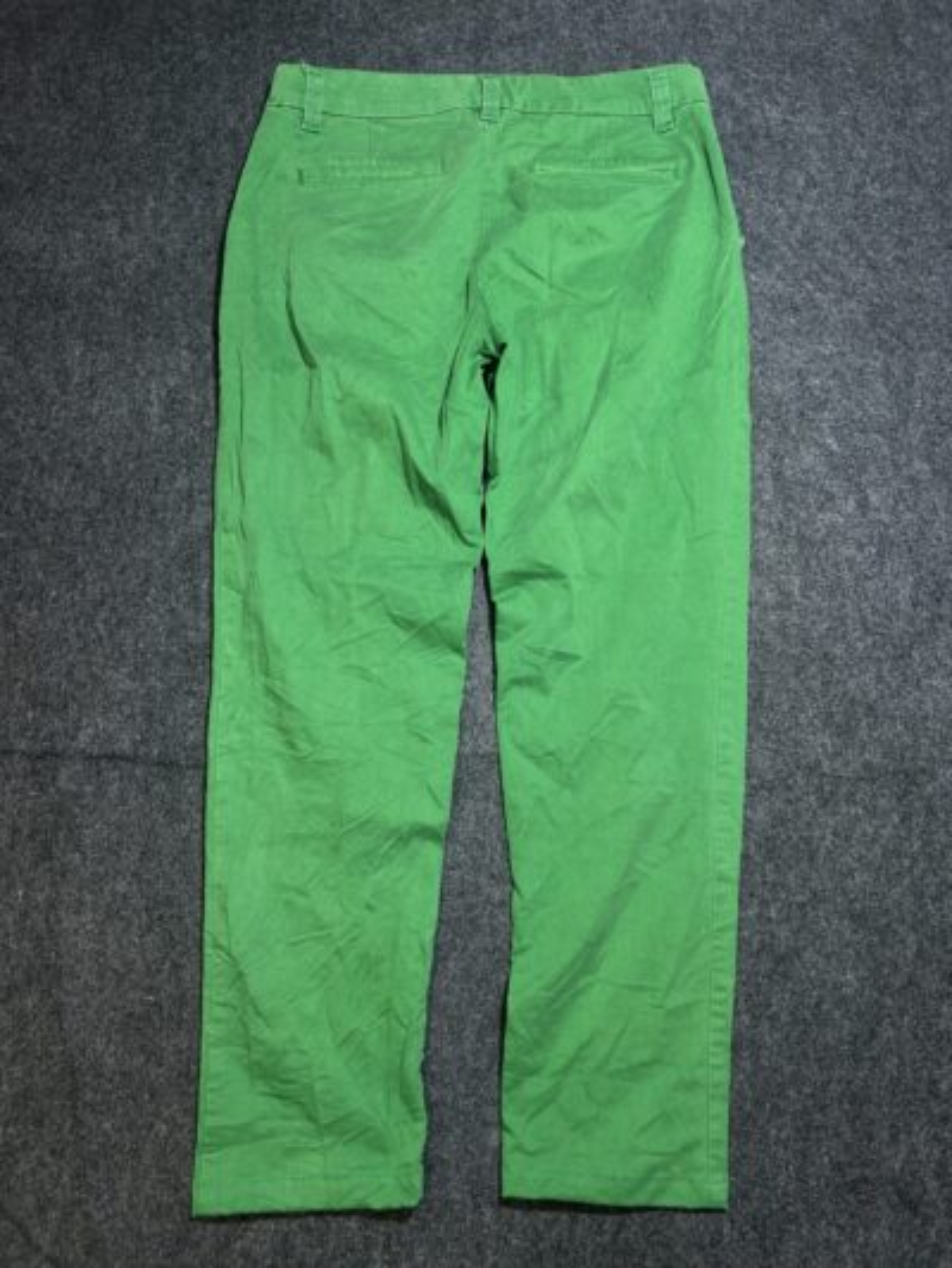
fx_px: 953
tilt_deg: -51.2
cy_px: 634
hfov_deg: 53.1
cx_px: 476
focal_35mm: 26
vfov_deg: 67.3
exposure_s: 1/100
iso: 64
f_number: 1.5
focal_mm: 5.7
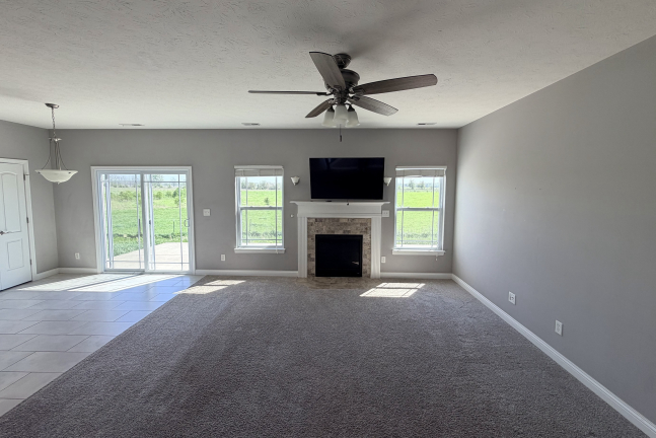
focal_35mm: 15
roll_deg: +0.1
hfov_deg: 100.4
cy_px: 207
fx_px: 273
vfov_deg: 77.3
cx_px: 331
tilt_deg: -5.4
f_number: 2.2
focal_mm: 2.22
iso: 50
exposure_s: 1/162
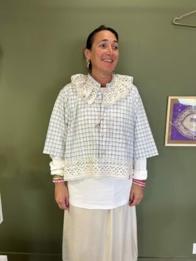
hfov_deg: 53.1
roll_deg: -0.4
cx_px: 98
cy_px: 130
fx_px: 196
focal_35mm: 26
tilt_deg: -13.1
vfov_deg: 67.3
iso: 100
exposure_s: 1/50
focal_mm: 5.7
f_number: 1.5
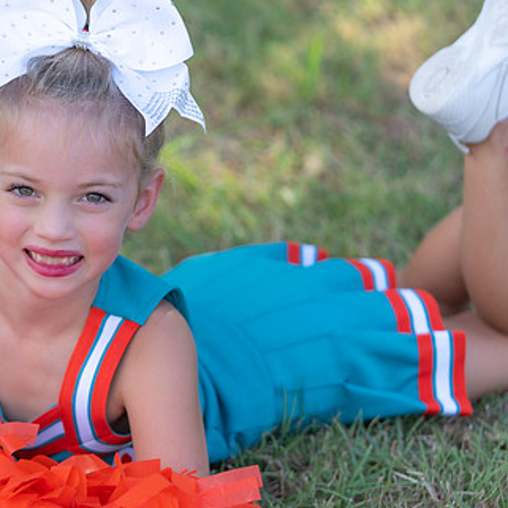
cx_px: 44
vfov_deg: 9.8
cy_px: 244
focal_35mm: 179
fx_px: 2972
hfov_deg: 9.7
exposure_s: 1/400
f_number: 2.8
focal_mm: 105
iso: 100
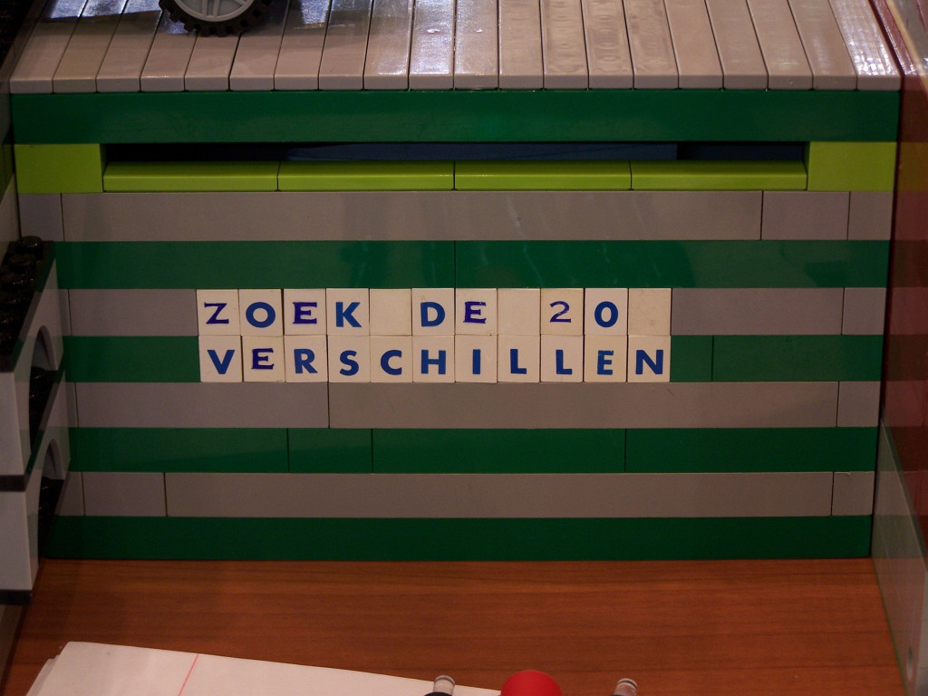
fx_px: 2815
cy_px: 348
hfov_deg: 18.7
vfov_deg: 14.1
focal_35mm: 105
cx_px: 464
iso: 80
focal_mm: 17.5
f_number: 3.2
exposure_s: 1/4
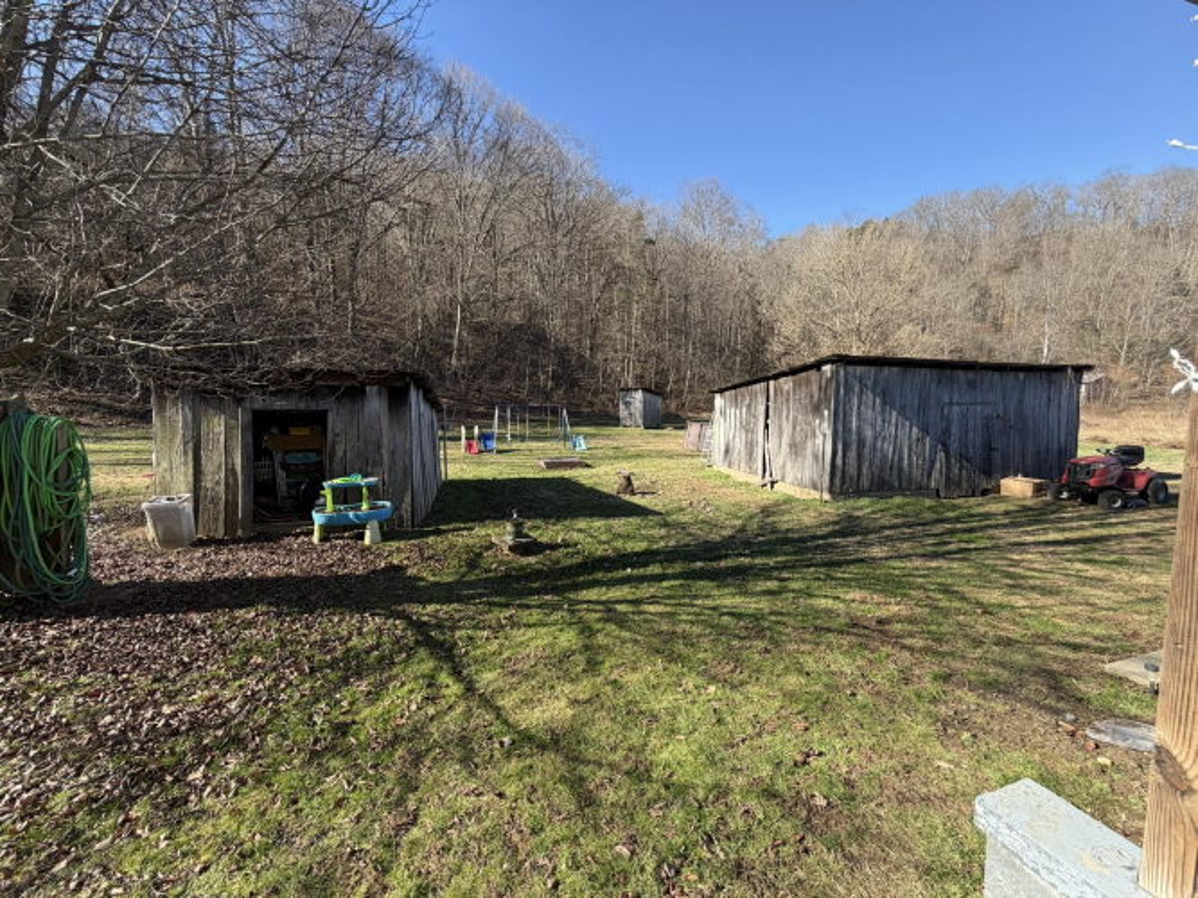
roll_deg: +1.8
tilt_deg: -5.1
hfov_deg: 102.1
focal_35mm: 14
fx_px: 484
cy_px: 449
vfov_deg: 85.7
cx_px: 599
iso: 50
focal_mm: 2.22
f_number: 2.2
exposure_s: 1/502
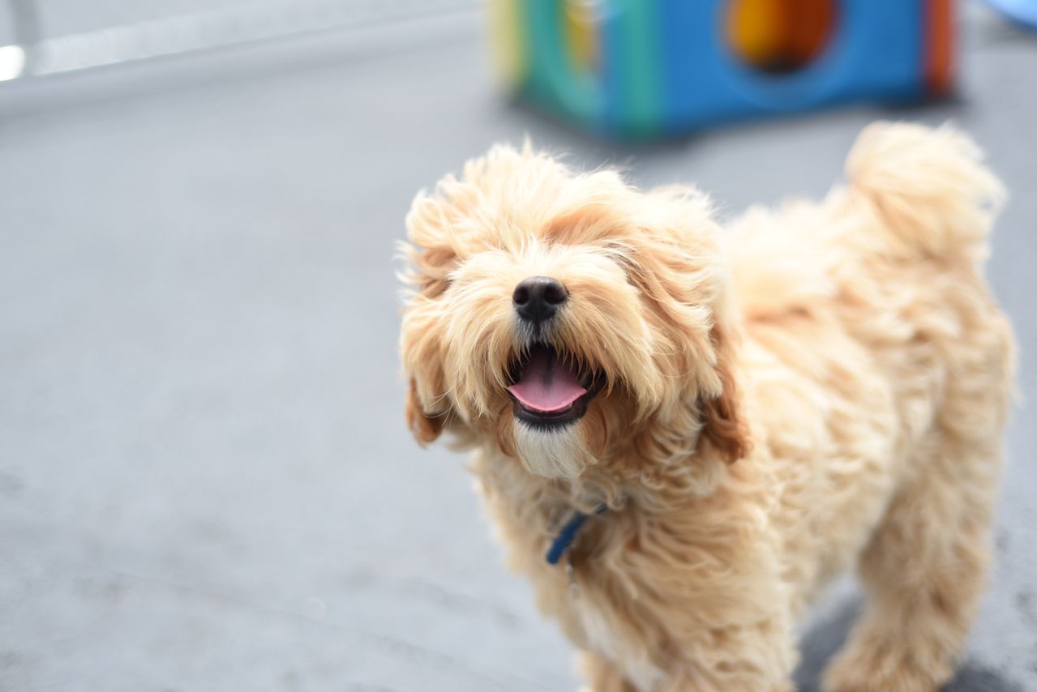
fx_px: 1441
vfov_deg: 27.0
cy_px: 346
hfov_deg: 39.6
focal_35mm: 50
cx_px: 518
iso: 100
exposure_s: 1/2000
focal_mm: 50
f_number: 2.2
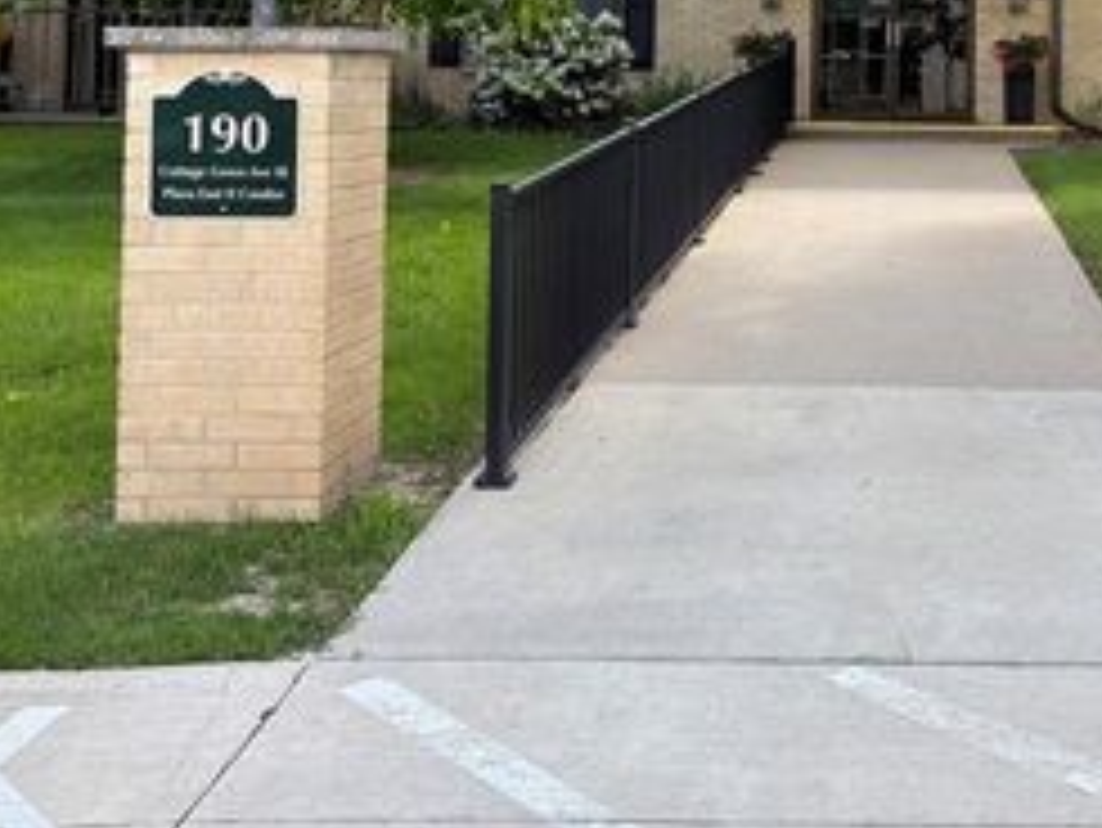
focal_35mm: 53
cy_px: 20
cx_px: 895
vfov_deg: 26.2
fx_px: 1688
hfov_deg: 34.9
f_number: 1.6
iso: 50
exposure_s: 1/566
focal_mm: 5.96
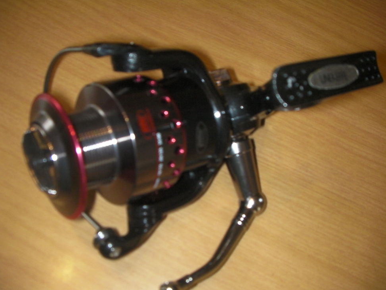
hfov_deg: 47.9
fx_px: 435
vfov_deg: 36.8
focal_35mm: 39
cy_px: 146
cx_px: 192
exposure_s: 1/30
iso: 200
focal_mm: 6.3
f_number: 3.5
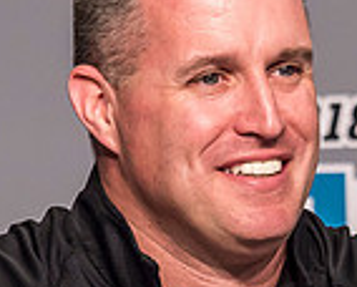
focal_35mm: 1844
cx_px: 222
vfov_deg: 0.8
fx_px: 19510
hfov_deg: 1.0
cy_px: 123
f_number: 3.2
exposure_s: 1/200
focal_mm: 150
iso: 500
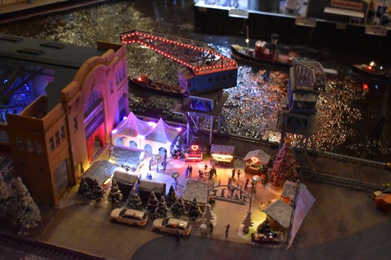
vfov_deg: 29.9
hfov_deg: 43.6
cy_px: 130
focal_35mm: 45
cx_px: 196
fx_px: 489
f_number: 4.2
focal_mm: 30
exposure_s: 1/60
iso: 10000
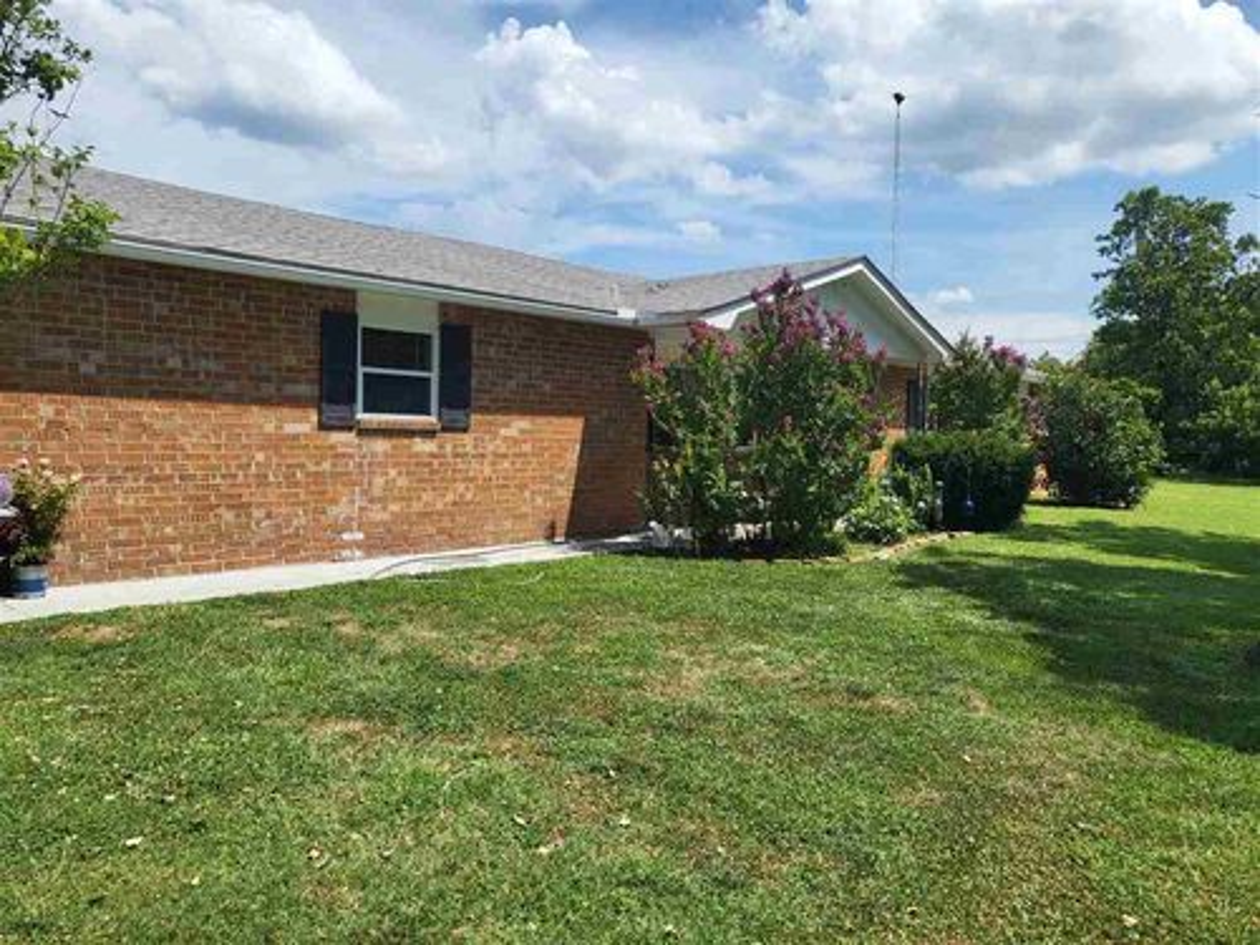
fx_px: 946
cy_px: 472
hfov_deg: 67.3
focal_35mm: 26
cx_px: 630
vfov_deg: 53.1
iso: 50
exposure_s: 1/3318
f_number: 1.8
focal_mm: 4.25
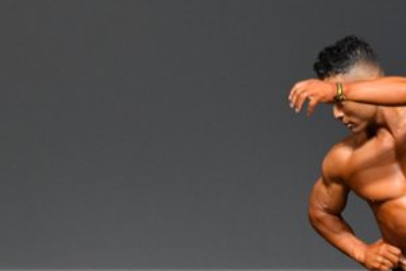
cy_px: 255
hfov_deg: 2.5
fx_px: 9179
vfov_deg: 1.7
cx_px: 339
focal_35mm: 814
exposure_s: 1/400
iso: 2500
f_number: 5.6
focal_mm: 210
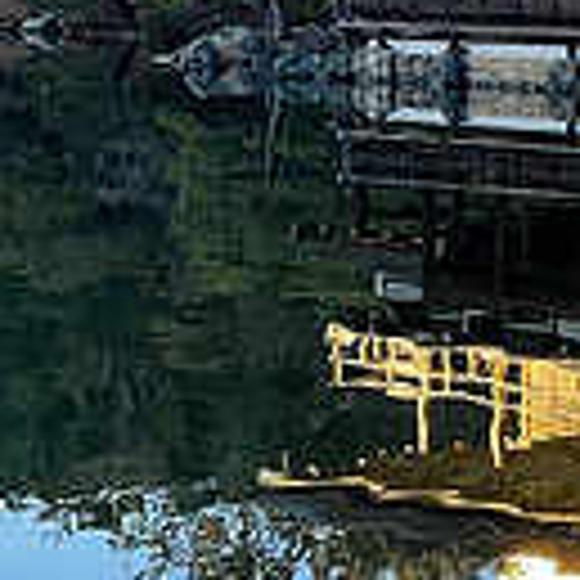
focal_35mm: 206
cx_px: 825
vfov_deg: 8.5
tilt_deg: -1.7
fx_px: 3905
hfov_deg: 8.3
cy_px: 162
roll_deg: -1.2
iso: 25
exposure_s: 1/353
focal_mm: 6
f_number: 2
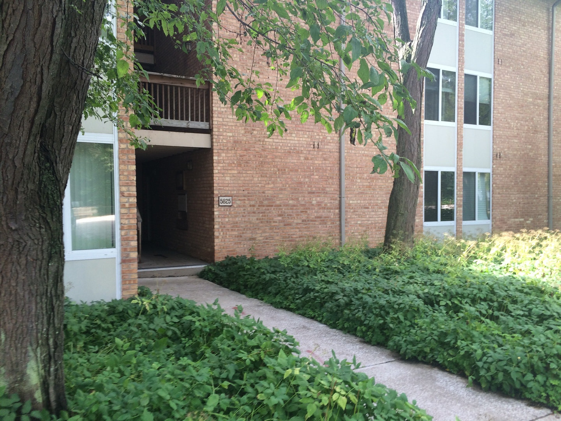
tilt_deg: -1.5
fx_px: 470
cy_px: 210
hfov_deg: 61.7
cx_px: 280
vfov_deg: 48.2
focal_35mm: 29
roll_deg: +0.8
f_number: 2.2
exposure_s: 1/120
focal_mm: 4.15
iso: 50
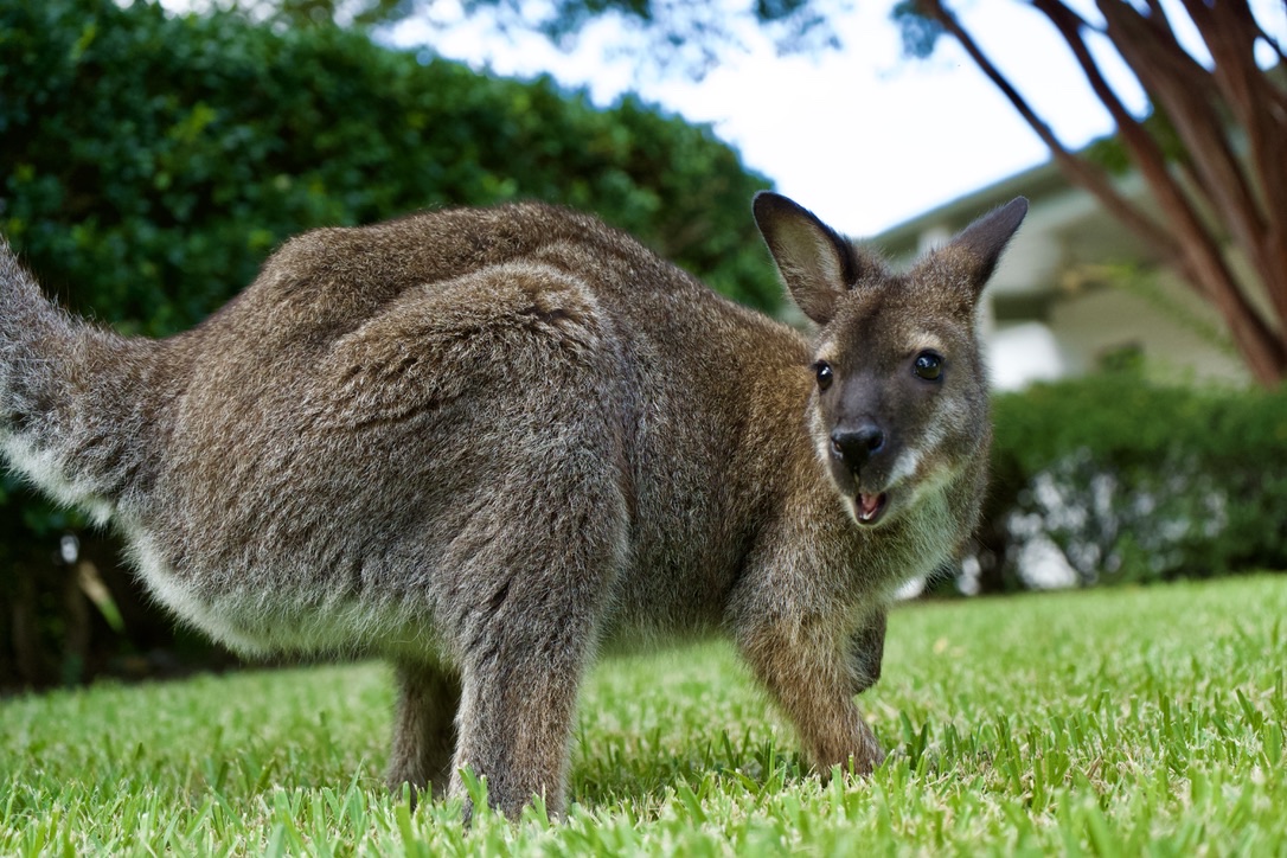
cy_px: 429
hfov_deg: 32.4
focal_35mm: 62
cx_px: 644
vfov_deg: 21.9
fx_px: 2216
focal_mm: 62
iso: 3200
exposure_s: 1/2000
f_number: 5.6
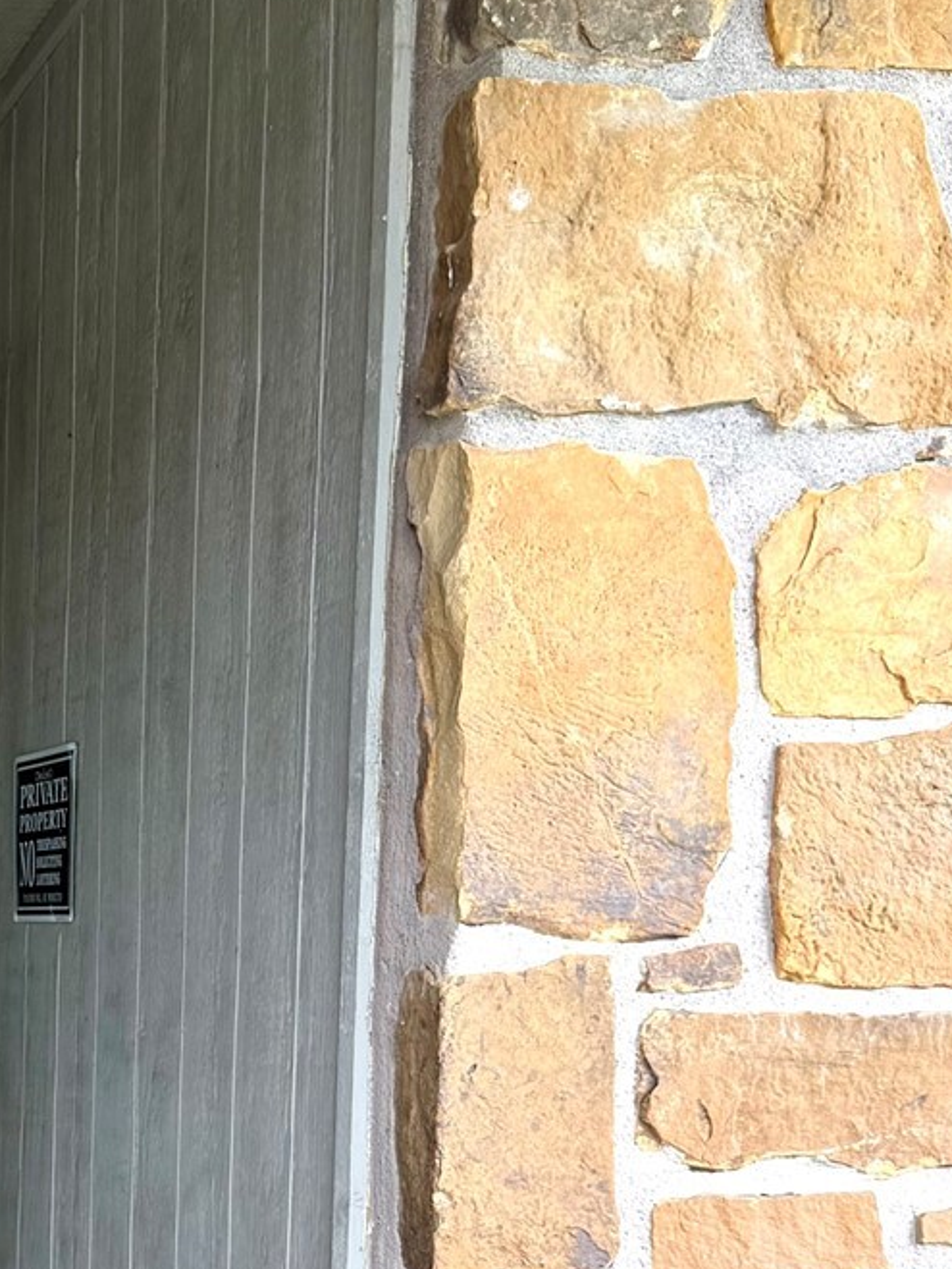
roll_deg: -1.3
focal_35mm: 70
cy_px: 1066
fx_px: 2565
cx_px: -224
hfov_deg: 19.6
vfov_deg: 27.1
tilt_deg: -2.0
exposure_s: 1/121
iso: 80
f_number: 1.78
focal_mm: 6.76
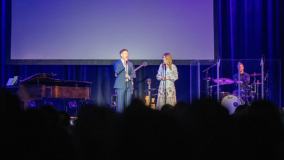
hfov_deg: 14.9
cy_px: 68
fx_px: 1084
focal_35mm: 144
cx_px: 141
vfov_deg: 8.4
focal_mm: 135
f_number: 2.8
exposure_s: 1/400
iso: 1250
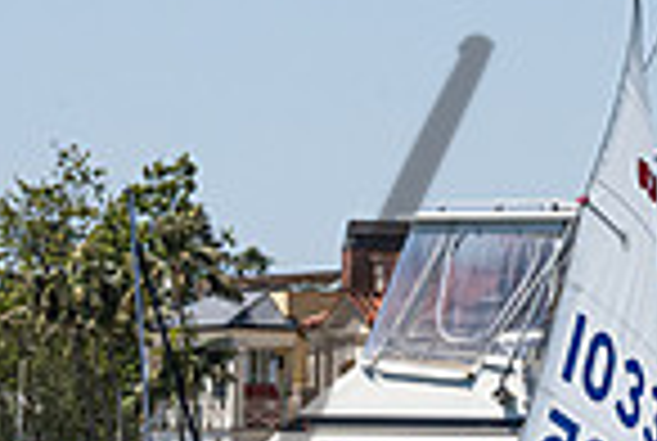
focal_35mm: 485
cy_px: 470
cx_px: 515
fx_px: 8869
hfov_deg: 4.2
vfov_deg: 2.8
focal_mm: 98
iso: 250
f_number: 16
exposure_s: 1/640
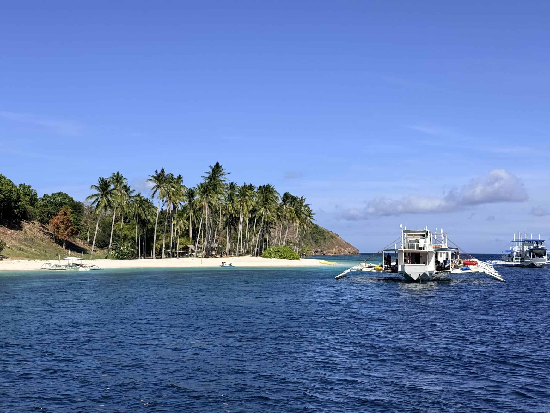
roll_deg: -0.6
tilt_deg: +3.2
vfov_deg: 30.3
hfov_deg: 39.7
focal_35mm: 48
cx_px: 275
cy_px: 206
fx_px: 763
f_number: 1.78
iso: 64
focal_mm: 6.76
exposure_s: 1/7143
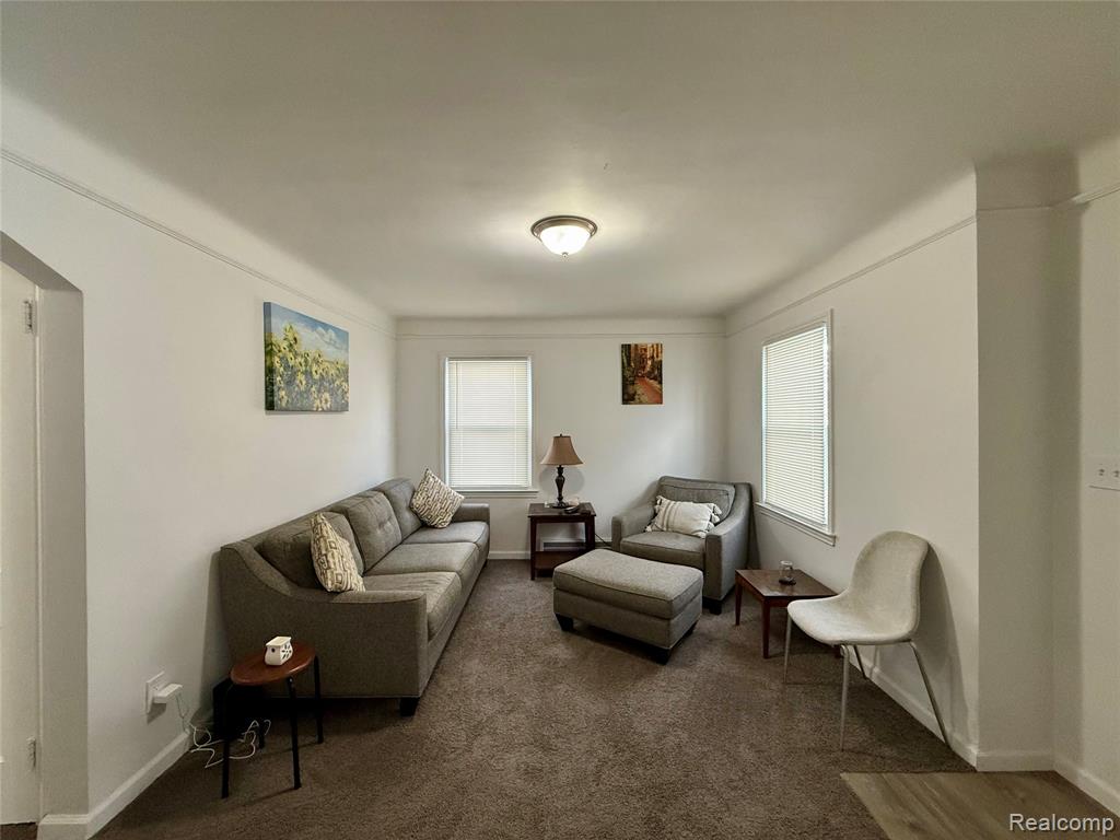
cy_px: 420
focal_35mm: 14
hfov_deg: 102.1
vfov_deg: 85.7
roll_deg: +0.8
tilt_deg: -0.3
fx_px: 453
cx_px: 560
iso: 250
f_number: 2.2
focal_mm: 2.22
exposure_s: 1/120
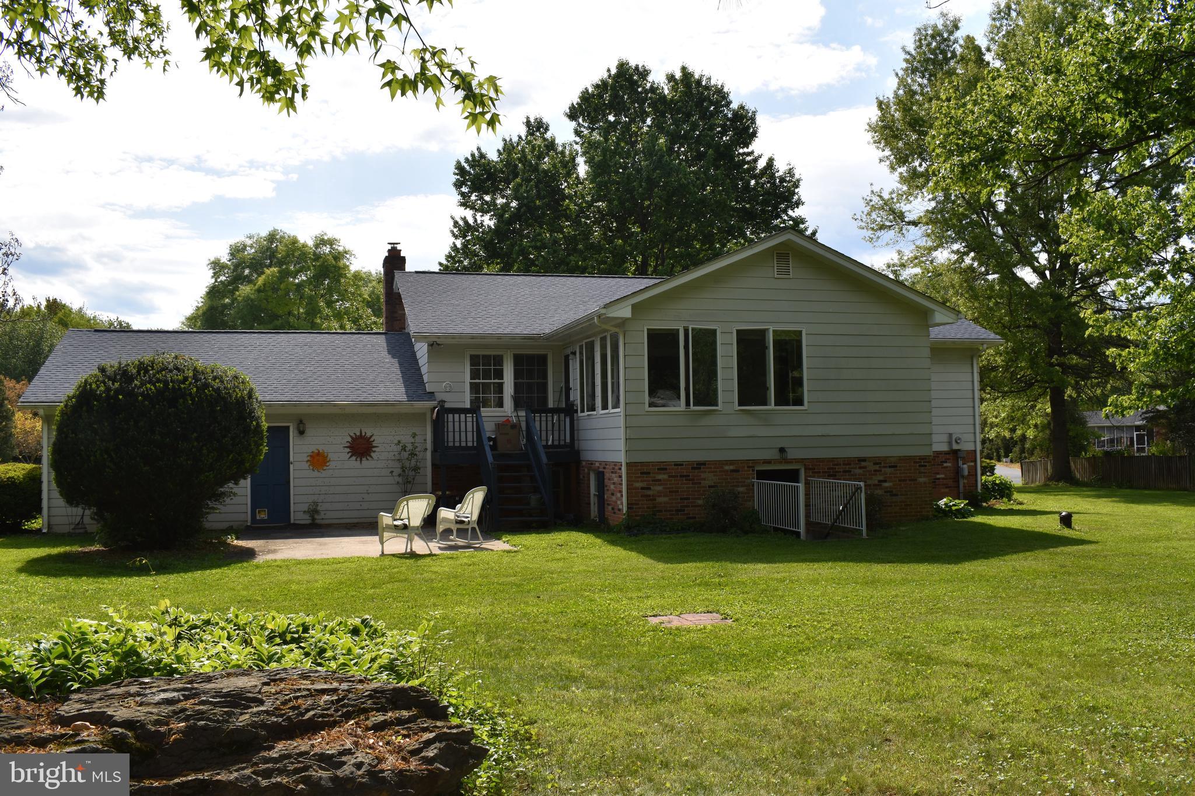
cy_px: 398
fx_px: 1095
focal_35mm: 33
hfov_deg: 57.2
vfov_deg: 40.0
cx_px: 598
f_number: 11
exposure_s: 1/200
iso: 100
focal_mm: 22
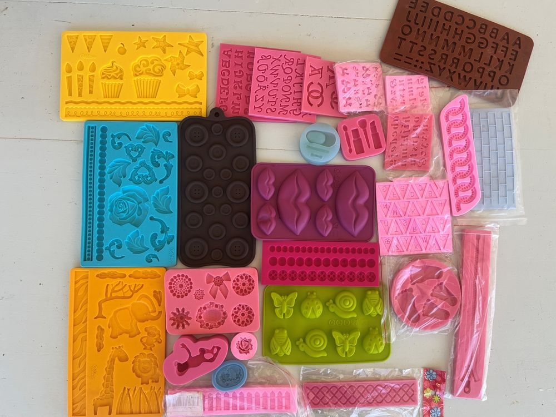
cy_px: 208
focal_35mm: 26
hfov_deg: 67.3
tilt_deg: -85.1
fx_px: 418
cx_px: 278
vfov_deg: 53.1
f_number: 1.6
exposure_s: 1/718
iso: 50
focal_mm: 5.1
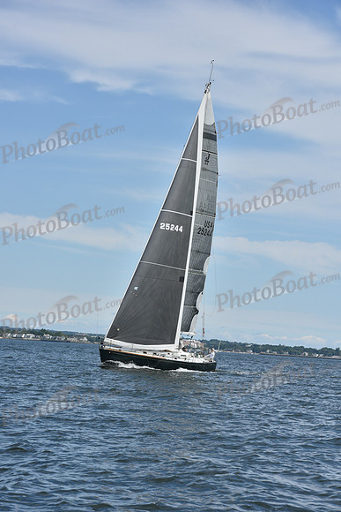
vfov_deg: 18.6
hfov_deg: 12.5
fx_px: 1562
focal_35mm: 110
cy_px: 256
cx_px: 170
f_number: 10
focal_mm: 110
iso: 320
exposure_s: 1/1000
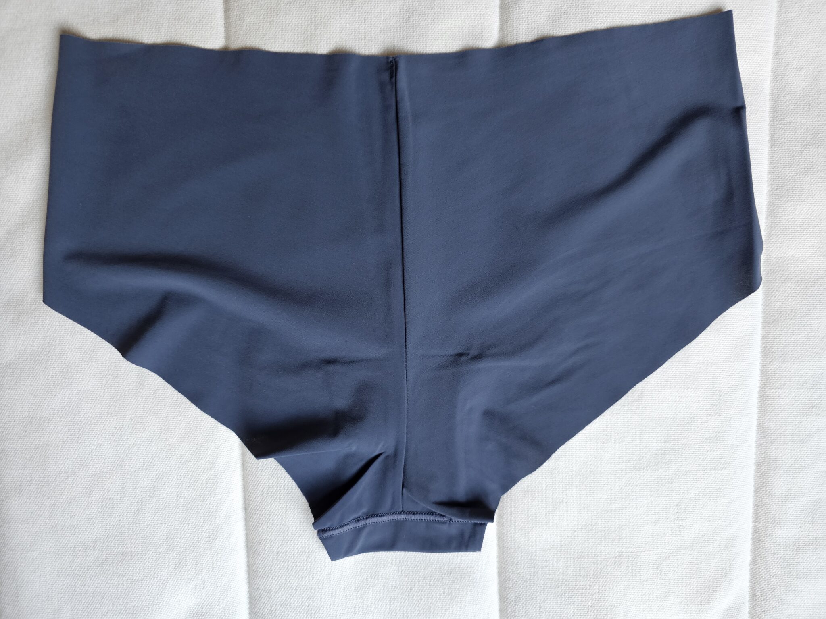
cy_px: 310
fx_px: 549
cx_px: 413
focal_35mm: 23
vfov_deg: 58.9
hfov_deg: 73.9
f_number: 1.7
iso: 640
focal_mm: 6.3
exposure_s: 1/43.9
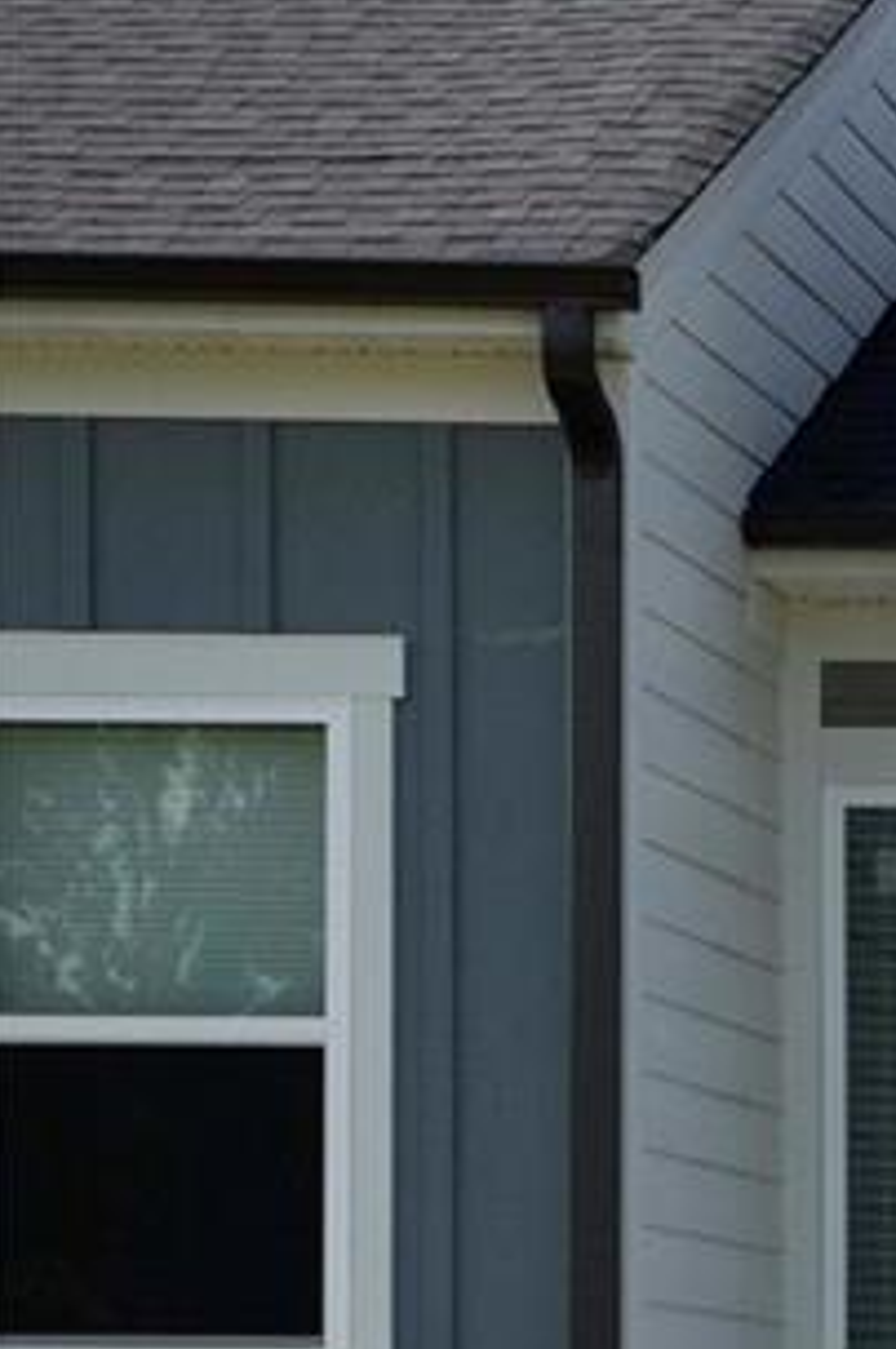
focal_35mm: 167
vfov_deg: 12.0
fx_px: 6248
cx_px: 2262
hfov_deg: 7.6
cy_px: 1615
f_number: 4.5
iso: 1000
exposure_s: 1/6400
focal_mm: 33
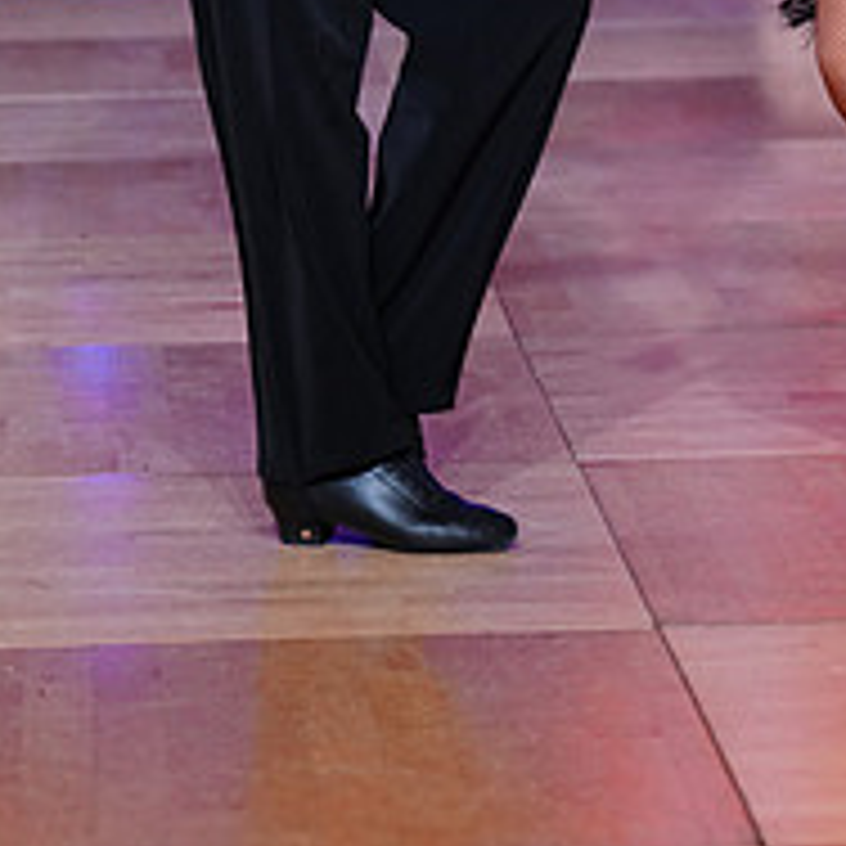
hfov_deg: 6.0
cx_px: 754
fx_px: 7991
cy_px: -189
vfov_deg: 6.0
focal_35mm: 289
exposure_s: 1/250
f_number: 3.5
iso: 2000
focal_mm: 110
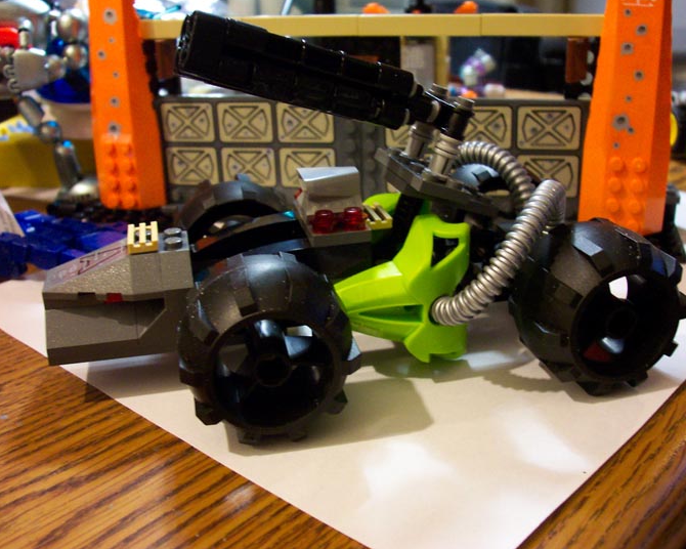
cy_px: 271
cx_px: 317
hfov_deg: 45.8
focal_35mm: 40
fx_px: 812
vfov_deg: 37.3
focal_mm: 7.5
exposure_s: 1/8
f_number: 2.8
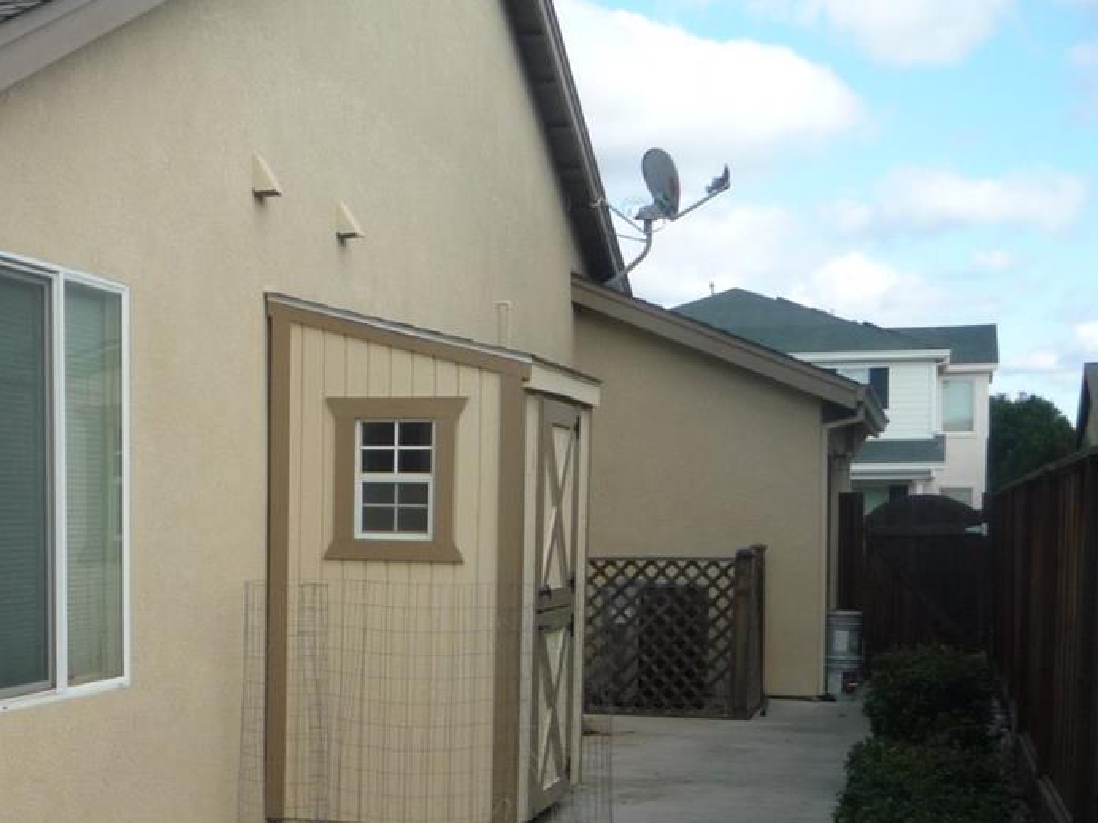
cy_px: 633
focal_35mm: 65
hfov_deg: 28.8
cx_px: 148
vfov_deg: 22.3
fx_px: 2062
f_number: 4
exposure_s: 1/320
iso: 100
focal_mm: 5.2
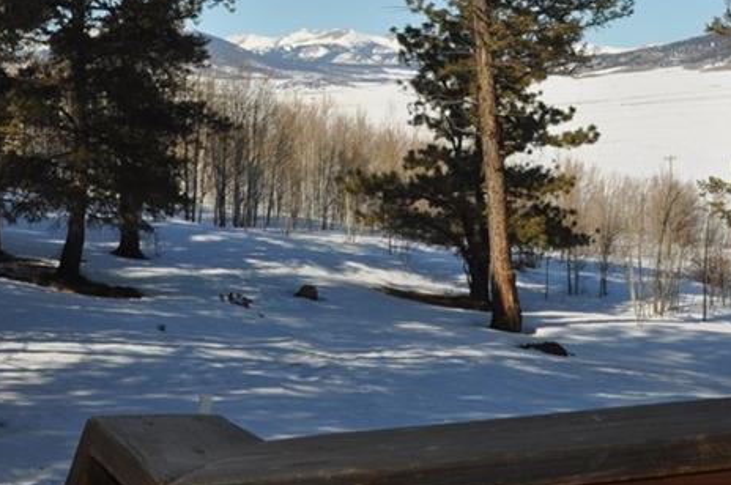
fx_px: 1744
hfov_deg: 23.6
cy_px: 97
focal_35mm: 86
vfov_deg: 15.7
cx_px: 243
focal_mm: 26
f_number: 14
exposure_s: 1/200
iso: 200
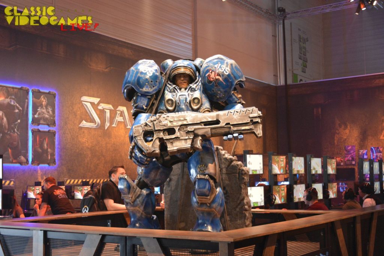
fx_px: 544
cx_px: 192
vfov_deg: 26.5
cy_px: 128
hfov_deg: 38.9
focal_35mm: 51
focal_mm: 34
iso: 2500
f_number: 4.2
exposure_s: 1/30
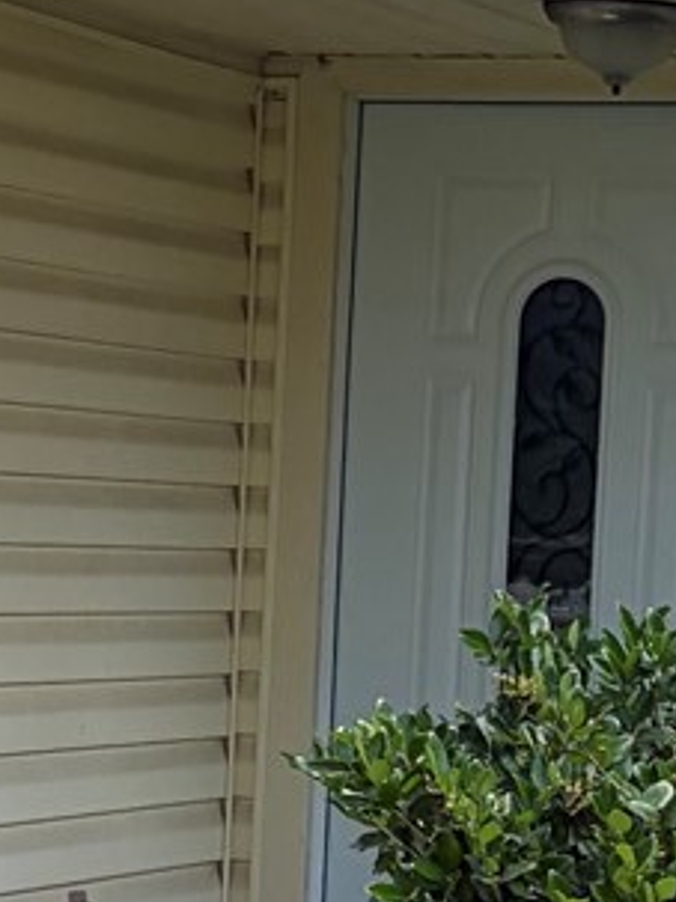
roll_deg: -3.7
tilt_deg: -1.6
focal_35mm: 176
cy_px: 676
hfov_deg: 8.4
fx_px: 4586
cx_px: 173
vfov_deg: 11.2
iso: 64
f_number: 1.6
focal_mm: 5.96
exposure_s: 1/1337
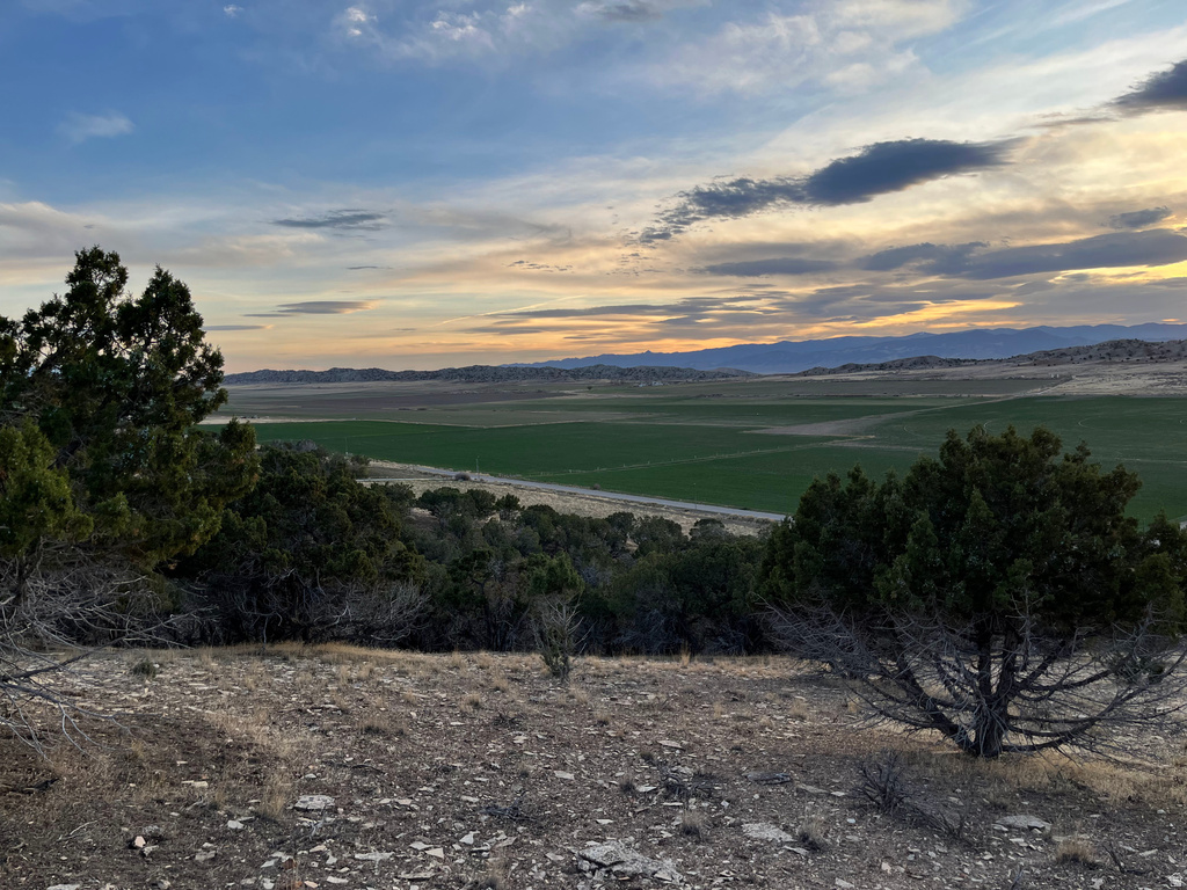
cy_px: 445
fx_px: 892
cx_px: 594
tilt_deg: -4.8
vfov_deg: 53.1
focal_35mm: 26
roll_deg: +2.1
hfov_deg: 67.3
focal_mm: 5.1
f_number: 1.6
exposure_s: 1/611
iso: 50
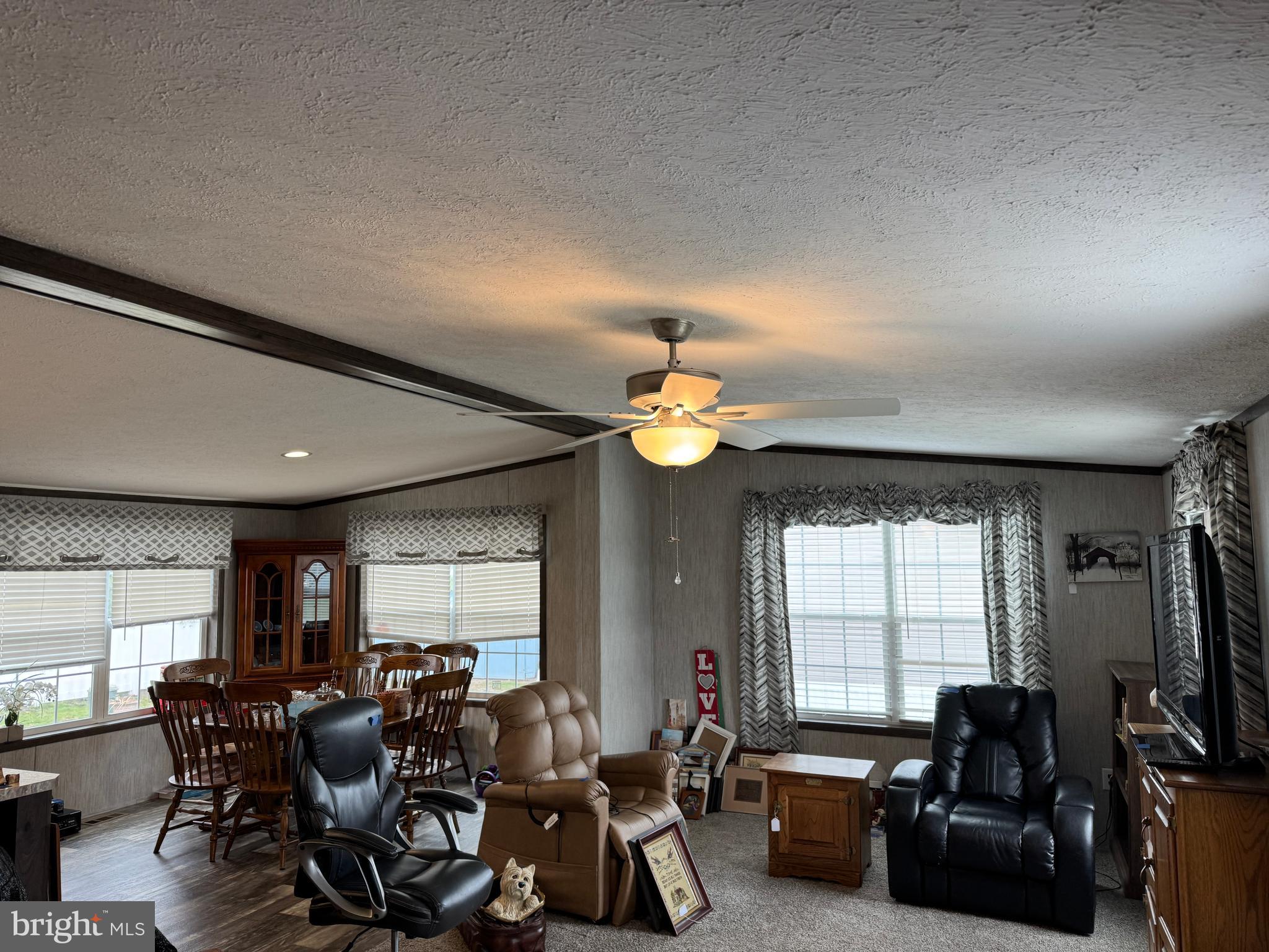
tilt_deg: +5.2
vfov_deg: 56.8
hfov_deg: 71.6
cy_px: 476
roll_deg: +1.4
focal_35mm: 24
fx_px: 880
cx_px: 634
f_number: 1.78
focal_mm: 6.76
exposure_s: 1/120
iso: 100
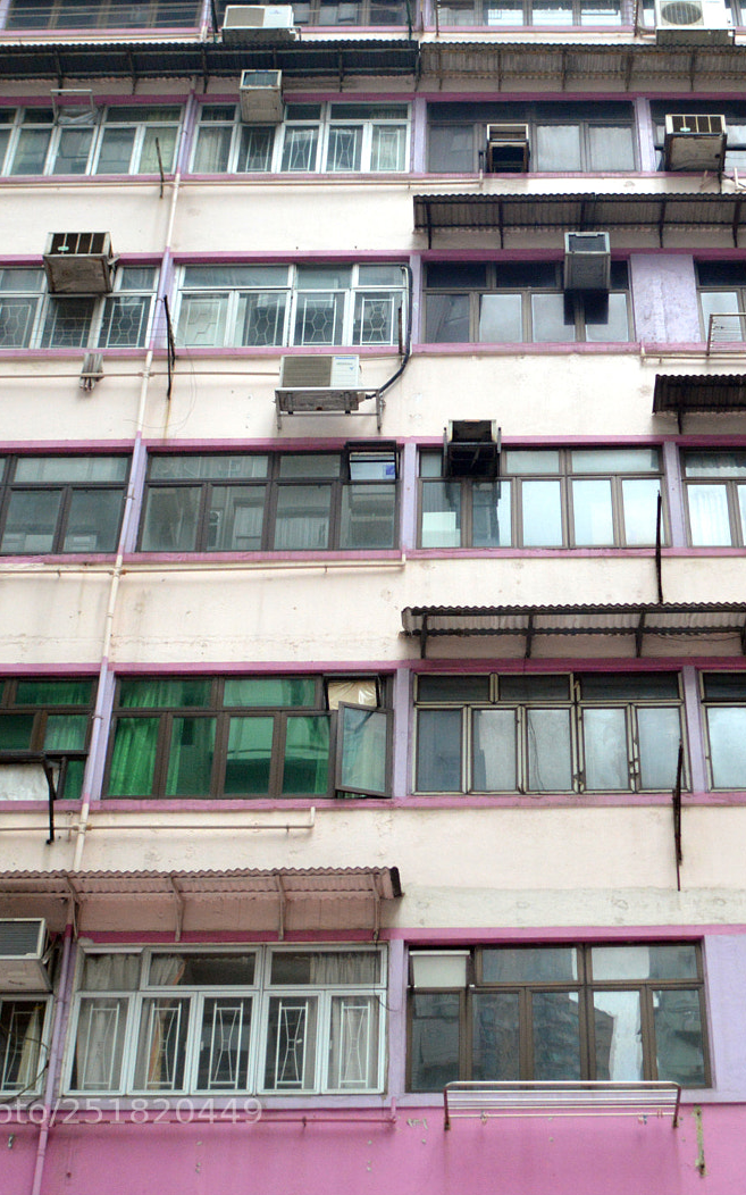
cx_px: 577
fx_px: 2571
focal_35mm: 79
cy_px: 596
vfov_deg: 26.2
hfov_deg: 16.4
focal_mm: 34
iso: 800
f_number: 5
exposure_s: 1/50
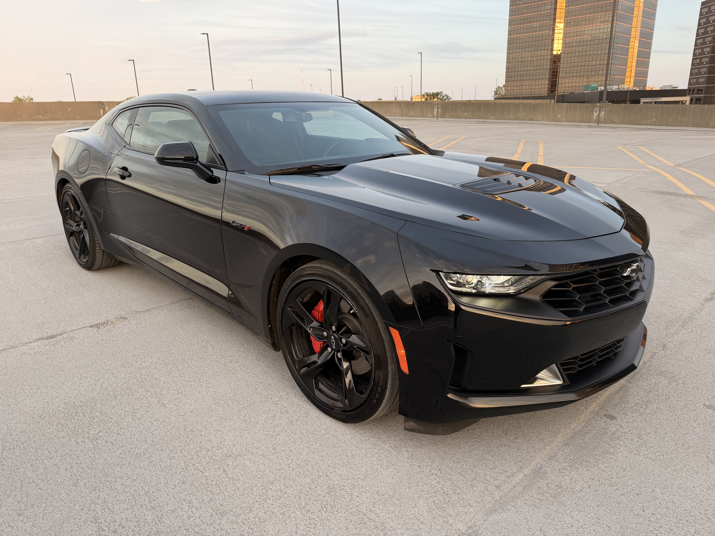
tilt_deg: -18.0
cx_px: 358
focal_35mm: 24
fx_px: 496
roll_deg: +2.0
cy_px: 268
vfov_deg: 56.8
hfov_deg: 71.6
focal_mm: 6.76
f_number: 1.78
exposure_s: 1/121
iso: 64
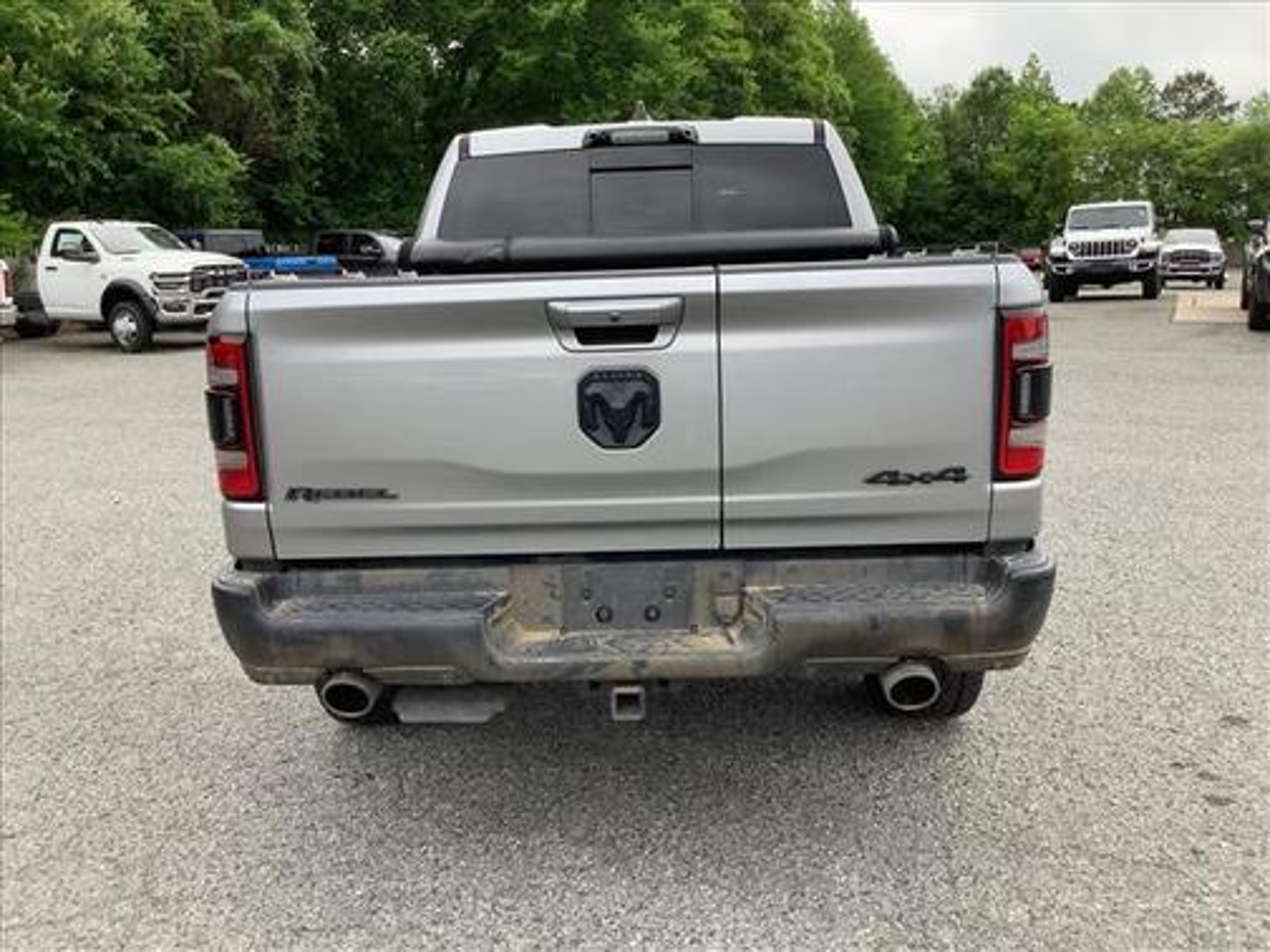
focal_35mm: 31
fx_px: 1137
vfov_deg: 45.4
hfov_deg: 58.4
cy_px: 476
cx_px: 635
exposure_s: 1/220
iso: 25
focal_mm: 3.3
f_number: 2.4
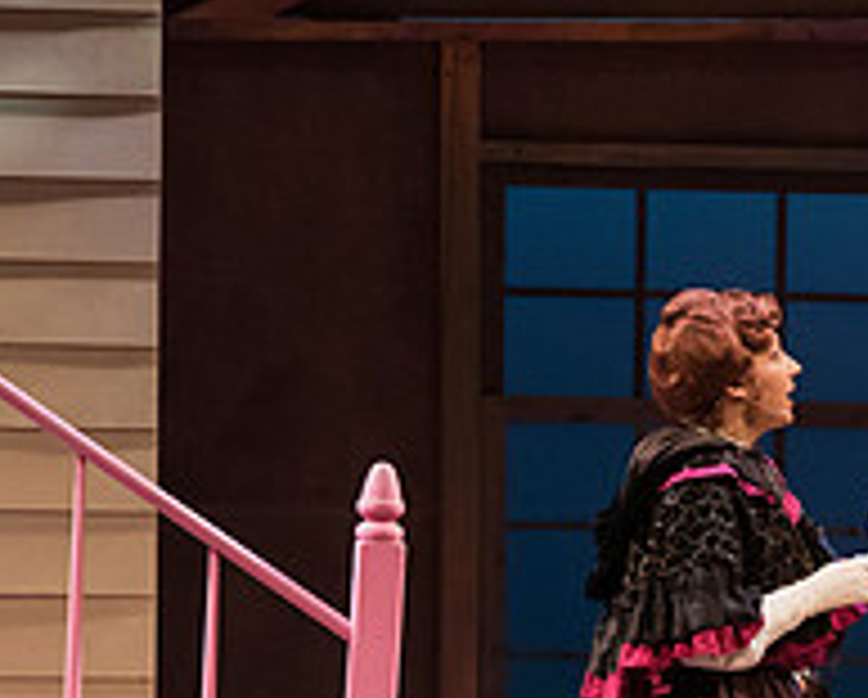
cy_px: 516
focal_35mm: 479
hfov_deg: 4.0
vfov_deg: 3.2
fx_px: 12324
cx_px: 859
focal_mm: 170
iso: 5000
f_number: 4
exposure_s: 1/400
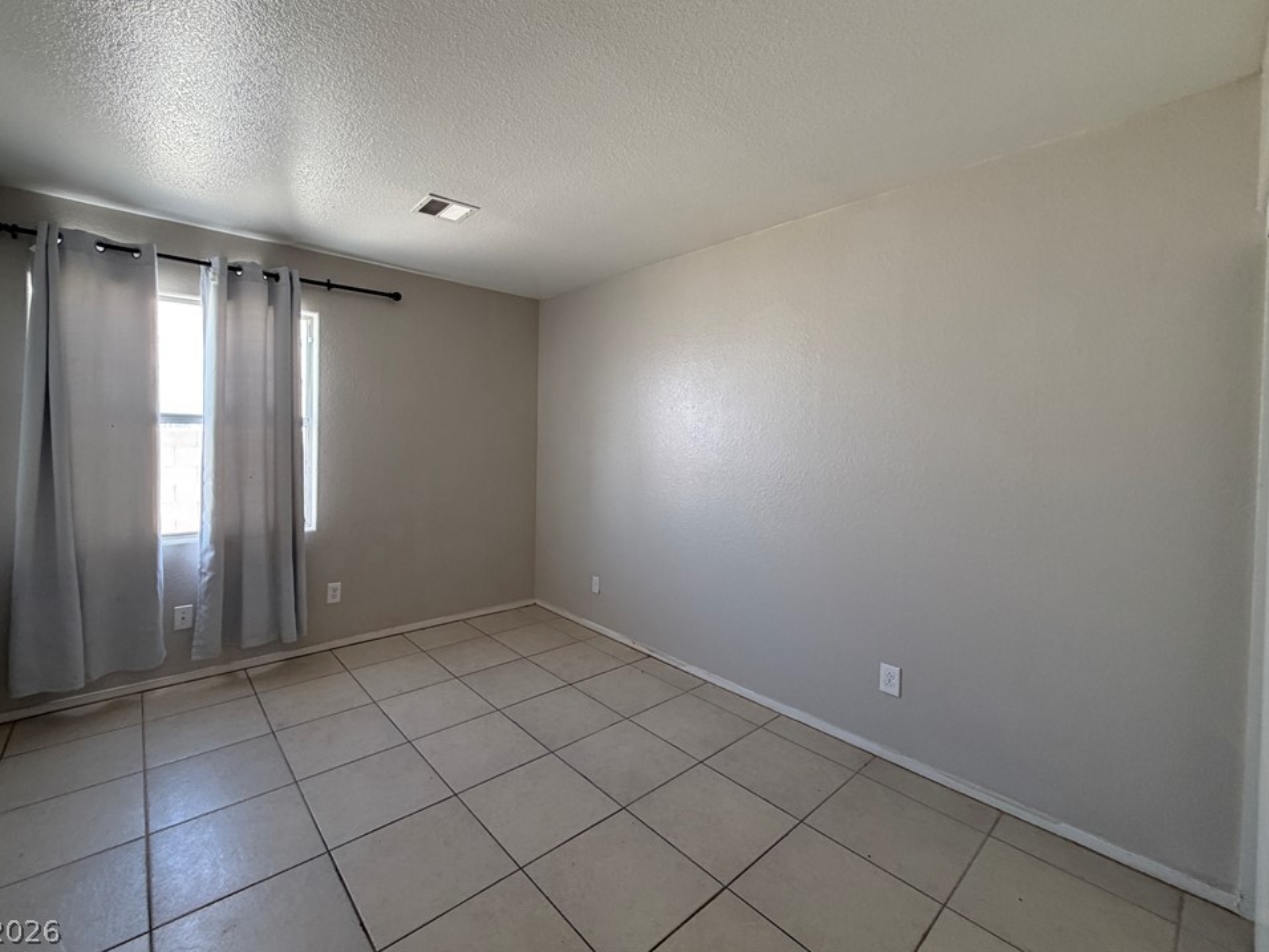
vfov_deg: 81.6
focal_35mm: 15
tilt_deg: -0.9
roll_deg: -1.1
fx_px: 550
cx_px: 595
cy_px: 443
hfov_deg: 98.0
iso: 200
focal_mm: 2.22
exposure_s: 1/60
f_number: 2.2
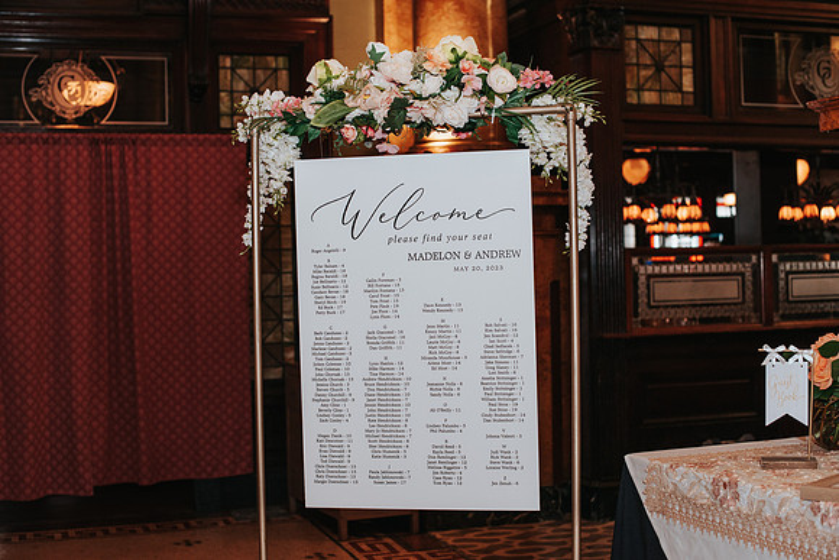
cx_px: 420
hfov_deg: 39.6
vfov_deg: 27.0
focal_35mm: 50
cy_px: 280
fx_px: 1165
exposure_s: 1/200
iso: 1000
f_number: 4
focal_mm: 50
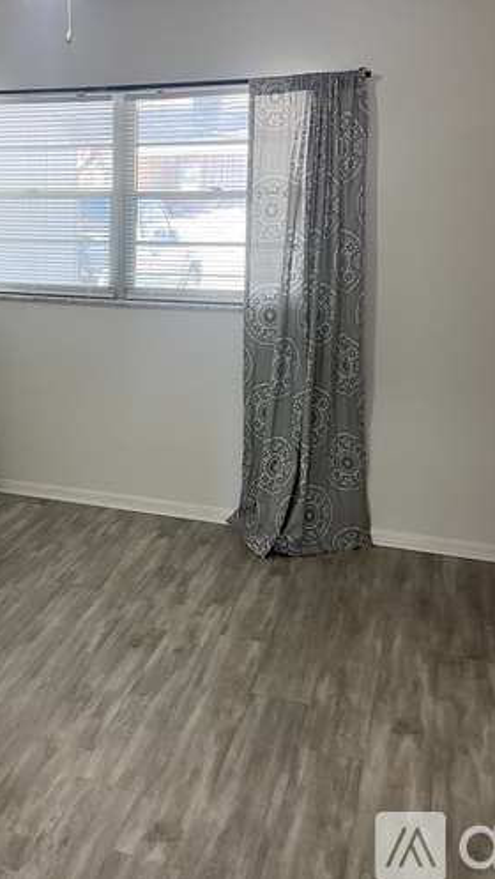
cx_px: 72
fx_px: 886
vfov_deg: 52.8
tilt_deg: -16.5
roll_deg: +0.2
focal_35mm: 38
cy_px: 440
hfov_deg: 30.2
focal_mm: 5.7
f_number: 1.5
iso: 100
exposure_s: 1/60
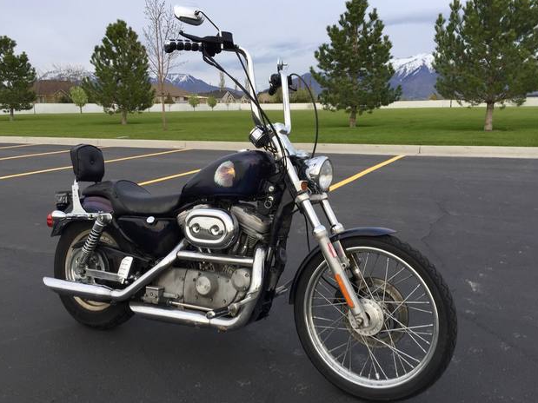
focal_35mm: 30
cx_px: 269
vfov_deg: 46.8
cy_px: 202
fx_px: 466
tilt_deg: -8.9
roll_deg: +1.4
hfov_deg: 60.0
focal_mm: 4.15
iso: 32
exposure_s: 1/60
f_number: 2.2
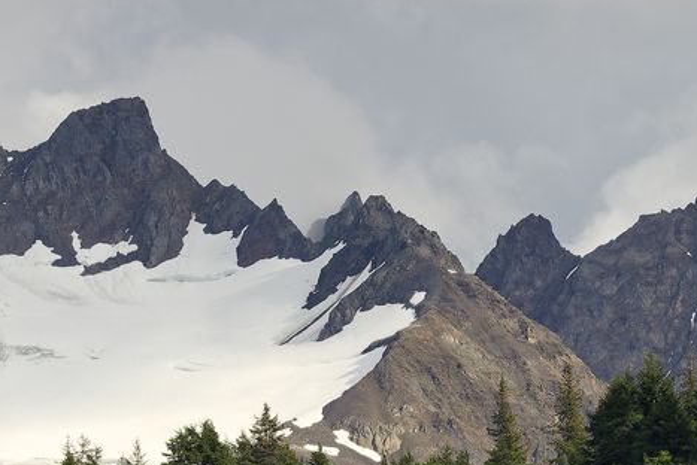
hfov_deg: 3.4
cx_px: 119
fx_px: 11759
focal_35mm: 607
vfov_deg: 2.3
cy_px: 105
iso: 400
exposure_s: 1/400
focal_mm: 227
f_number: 5
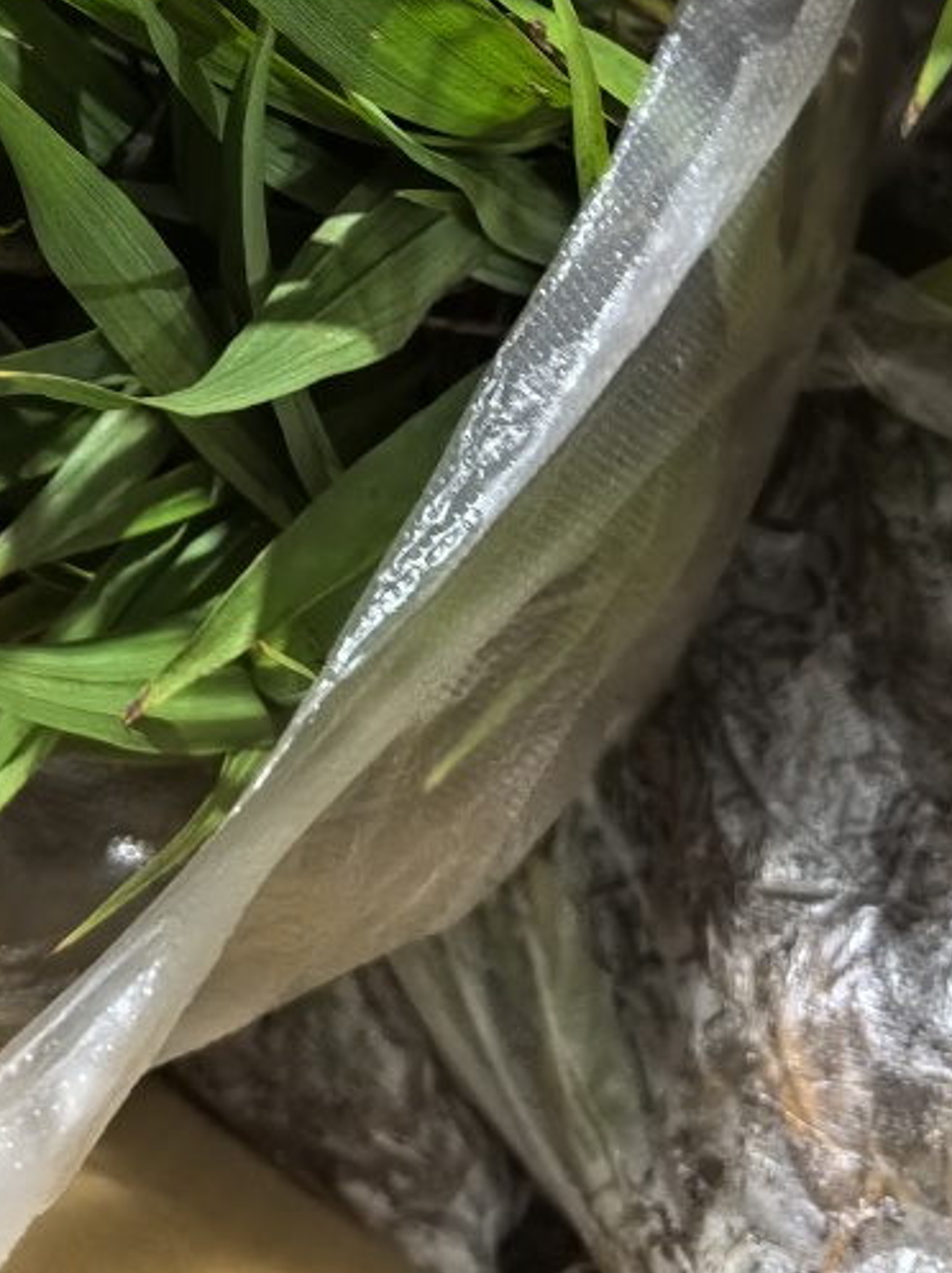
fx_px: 2130
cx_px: 189
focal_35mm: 58
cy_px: 140
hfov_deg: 24.8
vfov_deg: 31.7
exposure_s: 1/25
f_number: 2
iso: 1000
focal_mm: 6.98
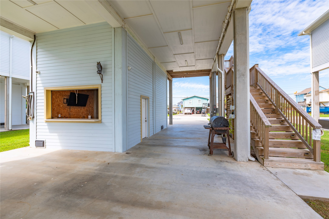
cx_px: 164
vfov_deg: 77.2
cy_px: 110
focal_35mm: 15
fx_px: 137
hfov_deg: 100.4
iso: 125
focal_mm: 15
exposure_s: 1/60
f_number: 13
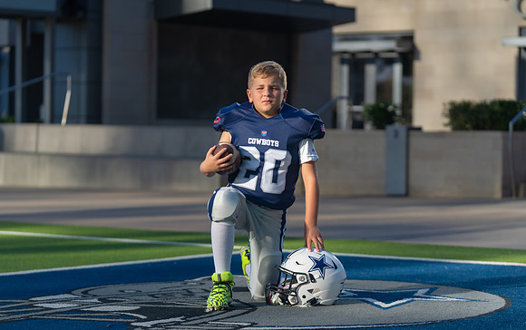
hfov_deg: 21.2
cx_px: 268
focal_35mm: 98
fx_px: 1406
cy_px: 178
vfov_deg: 13.4
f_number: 2.8
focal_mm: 92
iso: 100
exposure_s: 1/1250
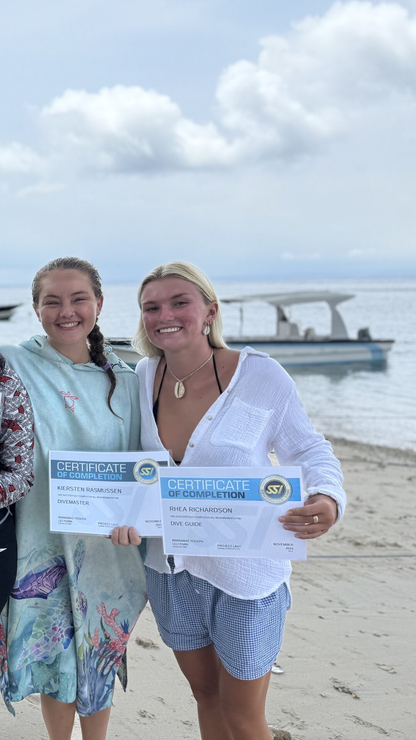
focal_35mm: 35
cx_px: -78
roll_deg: +0.9
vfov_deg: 56.6
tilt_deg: -5.5
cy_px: 371
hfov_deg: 29.3
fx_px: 686
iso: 80
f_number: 1.78
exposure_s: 1/4673
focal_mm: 6.76
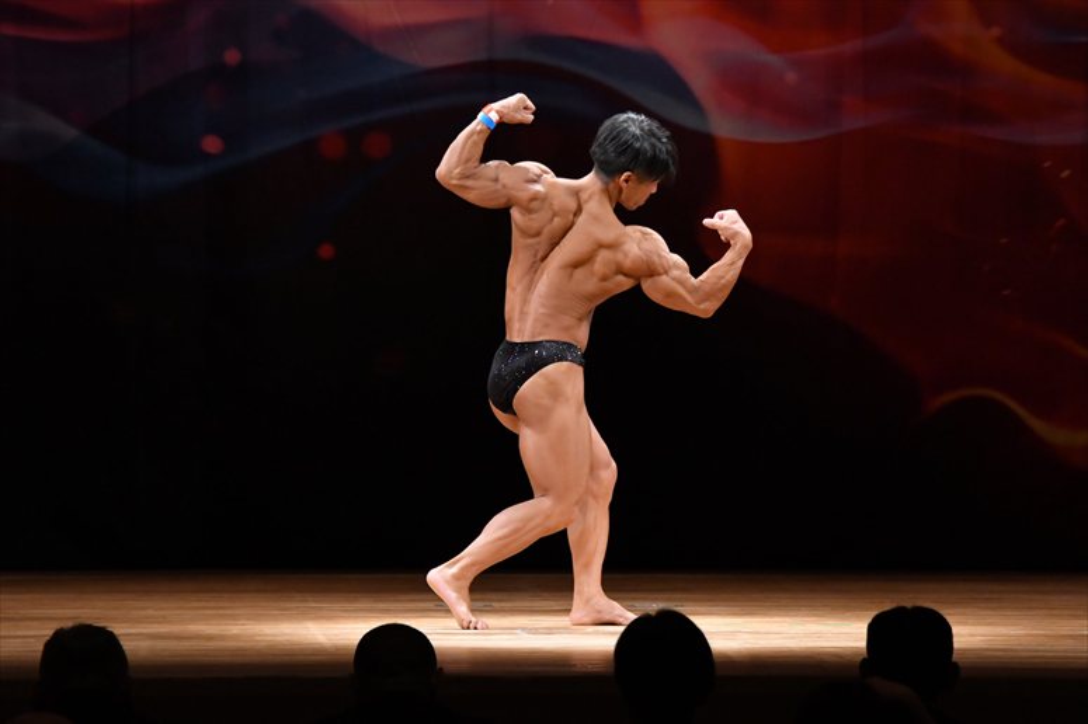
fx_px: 6797
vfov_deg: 6.1
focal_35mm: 225
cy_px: 362
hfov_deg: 9.2
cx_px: 544
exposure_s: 1/400
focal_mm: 150
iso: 4000
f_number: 5.6
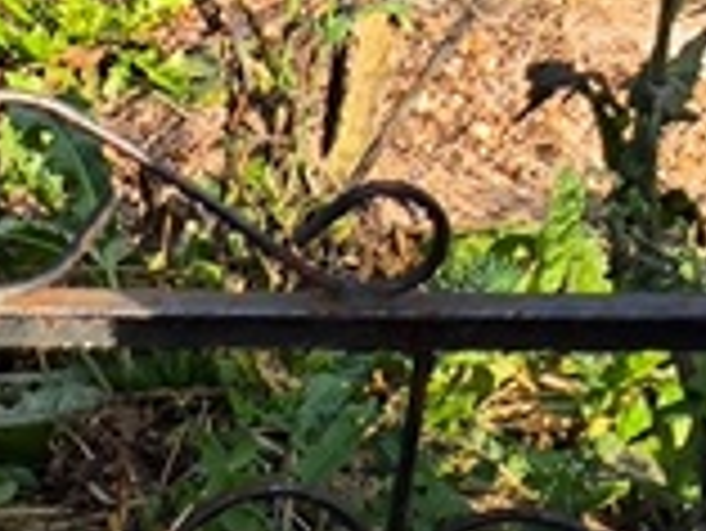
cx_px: -933
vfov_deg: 5.9
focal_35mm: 254
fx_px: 5184
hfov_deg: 7.3
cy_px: 320
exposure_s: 1/532
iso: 50
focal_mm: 4.71
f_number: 1.7
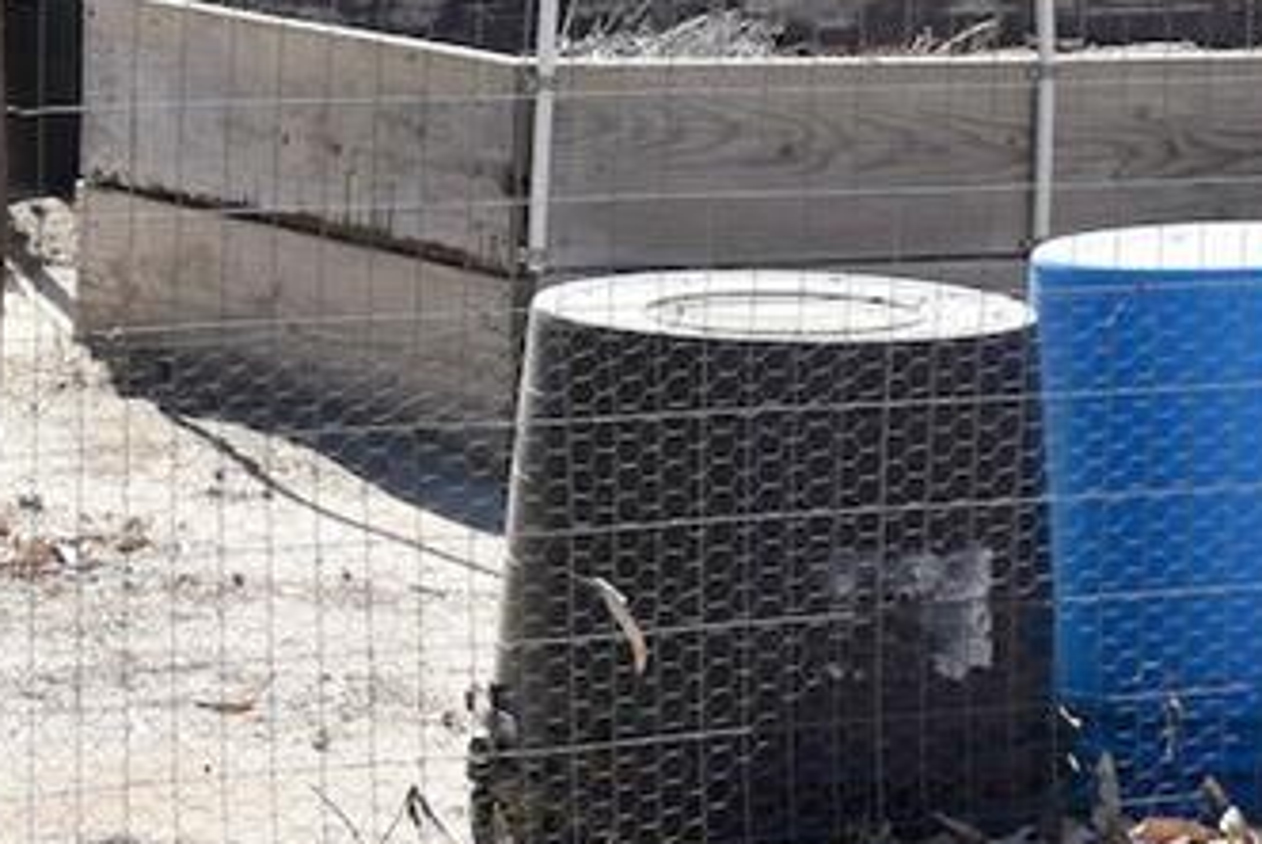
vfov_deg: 7.7
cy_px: -479
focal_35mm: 176
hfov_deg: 11.6
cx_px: 152
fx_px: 6175
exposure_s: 1/400
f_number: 10
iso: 200
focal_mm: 26
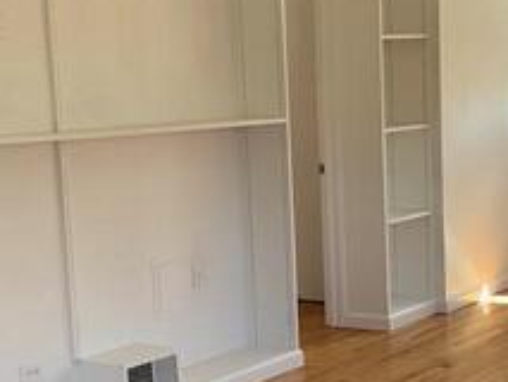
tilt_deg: -8.8
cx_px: 305
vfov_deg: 18.9
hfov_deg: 25.0
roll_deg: +2.5
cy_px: 253
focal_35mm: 78
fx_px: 1145
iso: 64
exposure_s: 1/121
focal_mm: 4.25
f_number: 1.8
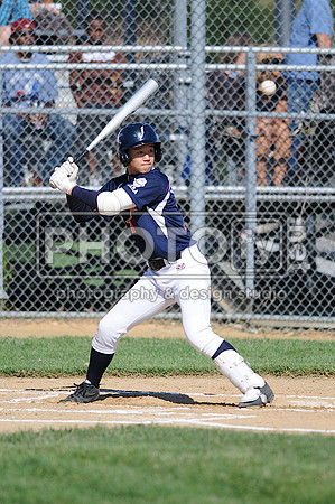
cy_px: 252
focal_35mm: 450
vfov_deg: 4.6
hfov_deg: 3.0
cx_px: 168
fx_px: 6295
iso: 200
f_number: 4
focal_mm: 300
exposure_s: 1/2000
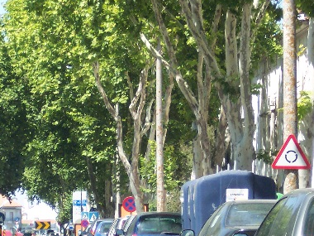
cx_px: 106
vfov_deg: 6.2
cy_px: 199
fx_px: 2177
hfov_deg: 8.2
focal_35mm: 240
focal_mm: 24
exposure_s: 1/250
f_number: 4.8
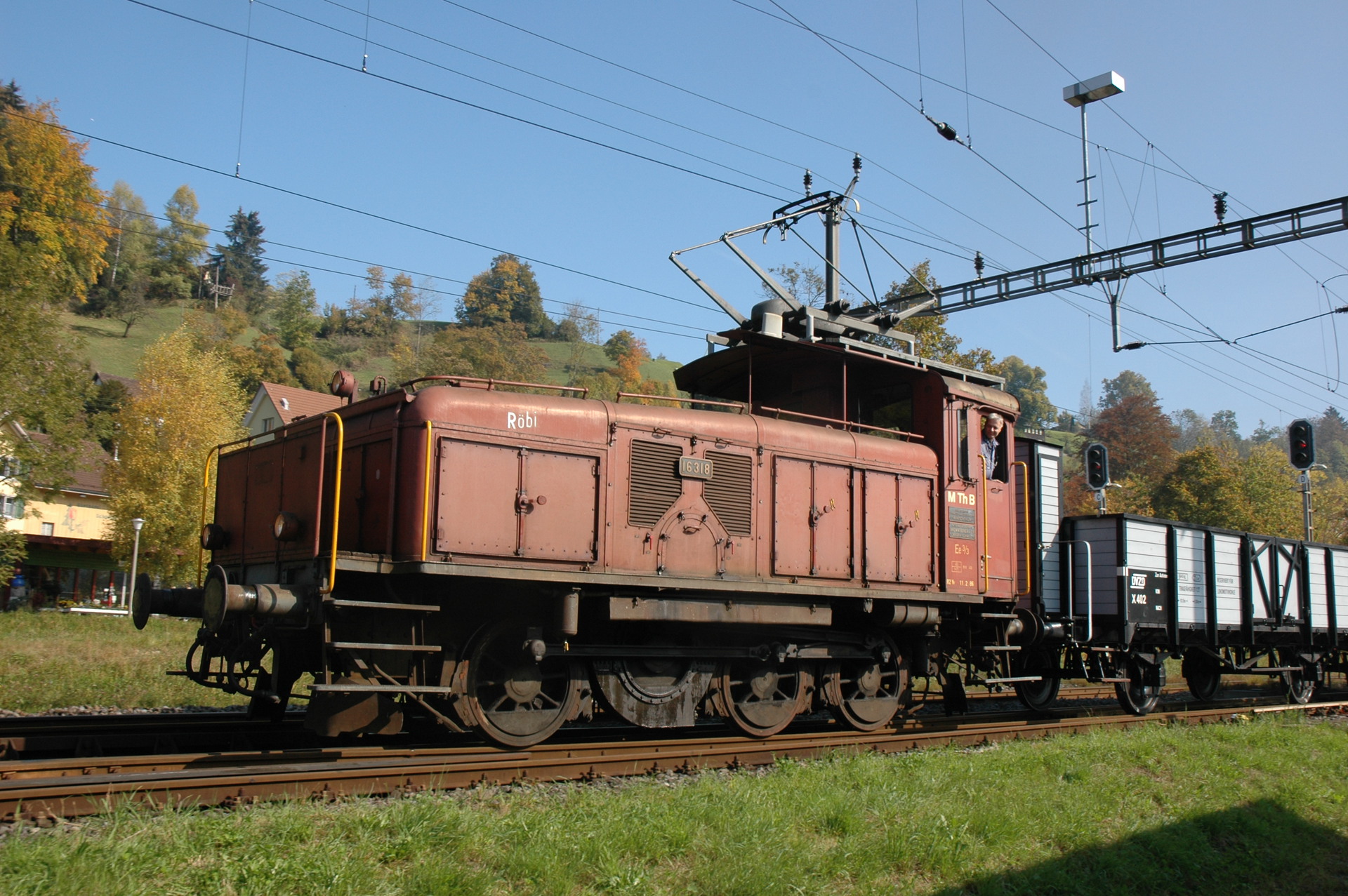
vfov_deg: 39.9
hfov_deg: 57.3
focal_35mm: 33
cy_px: 448
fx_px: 1235
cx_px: 674
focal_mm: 22
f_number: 9
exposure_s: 1/320
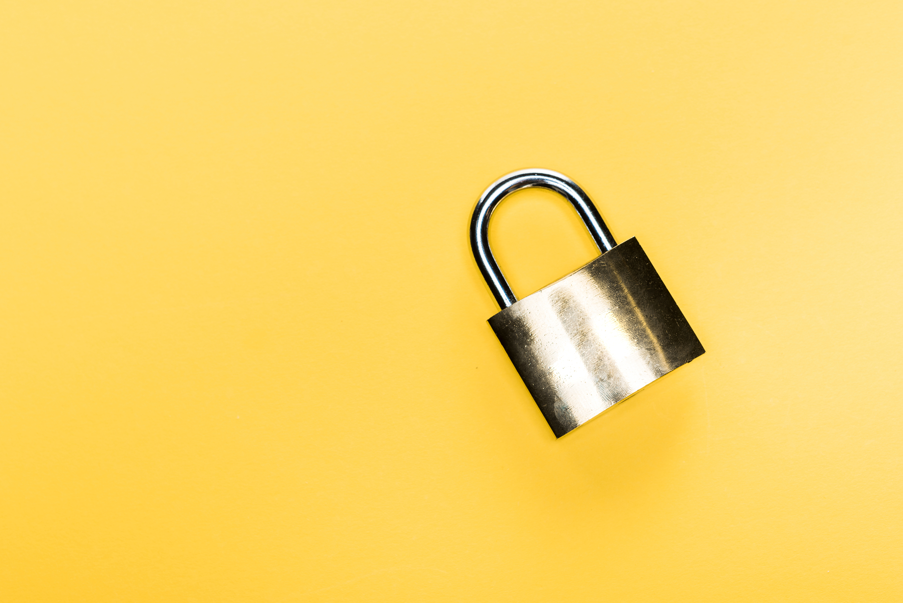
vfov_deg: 27.0
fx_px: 1254
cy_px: 302
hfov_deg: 39.6
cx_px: 452
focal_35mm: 50
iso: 100
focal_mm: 50
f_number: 5.6
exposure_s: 1/200
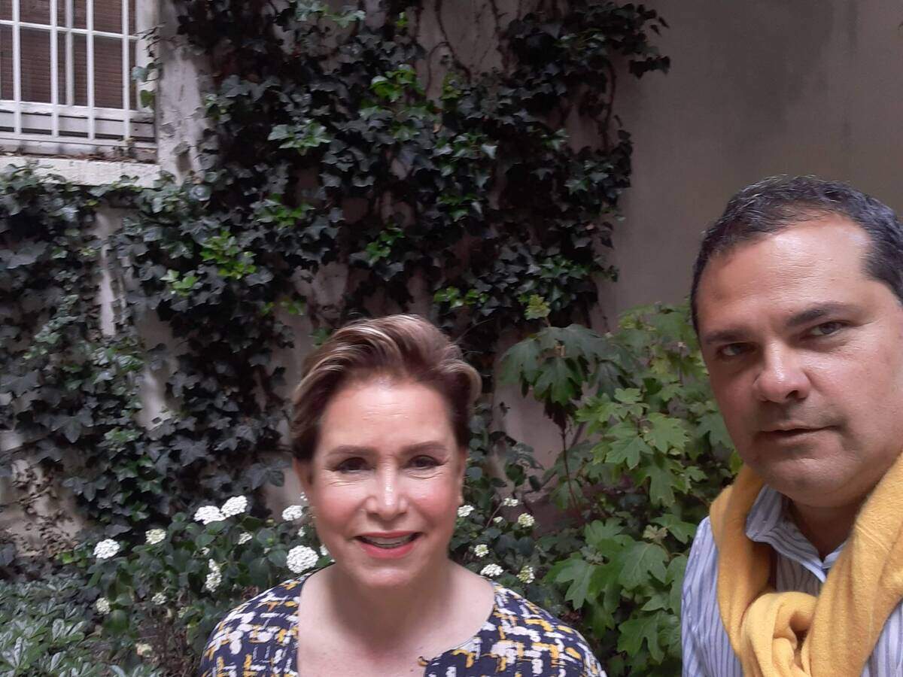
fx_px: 835
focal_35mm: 32
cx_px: 452
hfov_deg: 56.8
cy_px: 338
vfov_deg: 44.2
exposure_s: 1/50
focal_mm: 2.66
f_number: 2
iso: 50
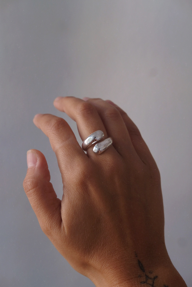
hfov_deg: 25.5
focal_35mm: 53
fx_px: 424
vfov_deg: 37.5
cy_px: 144
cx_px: 96
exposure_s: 1/58
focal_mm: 35
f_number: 6.4
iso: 800
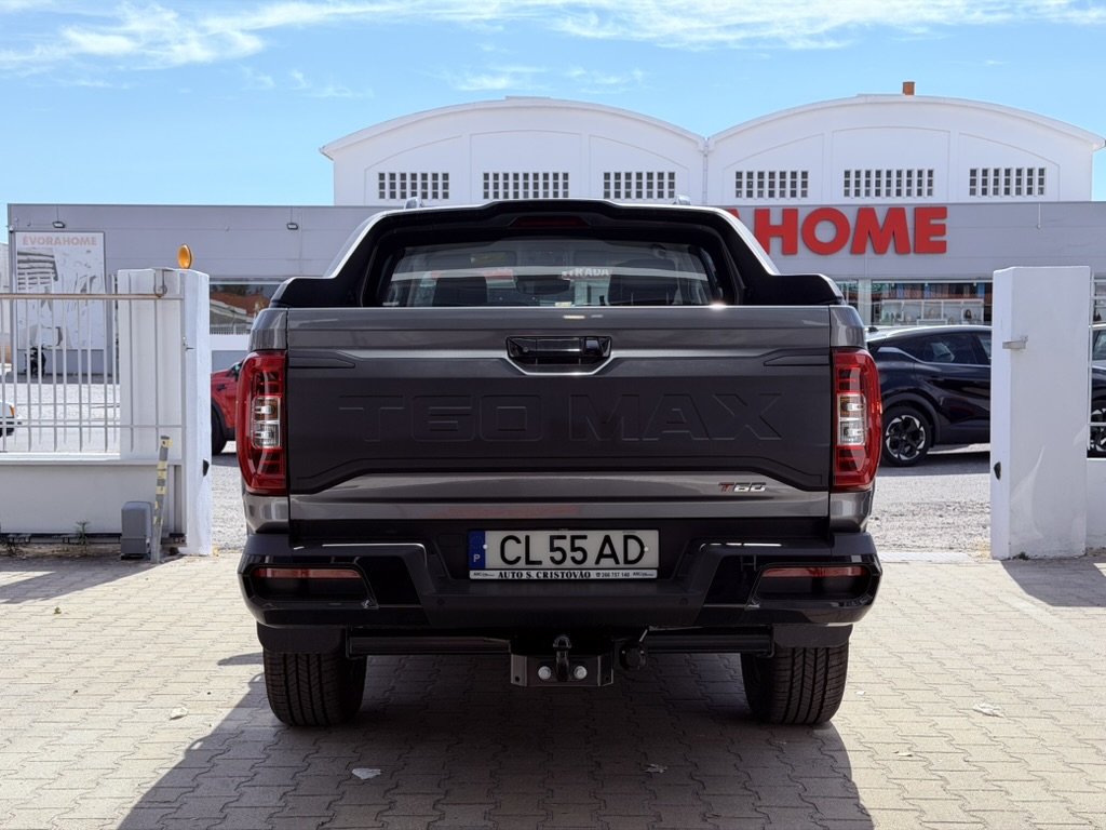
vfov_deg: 30.3
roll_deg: +0.1
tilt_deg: -2.4
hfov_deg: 39.7
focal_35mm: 48
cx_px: 553
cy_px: 415
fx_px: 1534
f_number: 1.78
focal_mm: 6.76
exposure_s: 1/3096
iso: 64
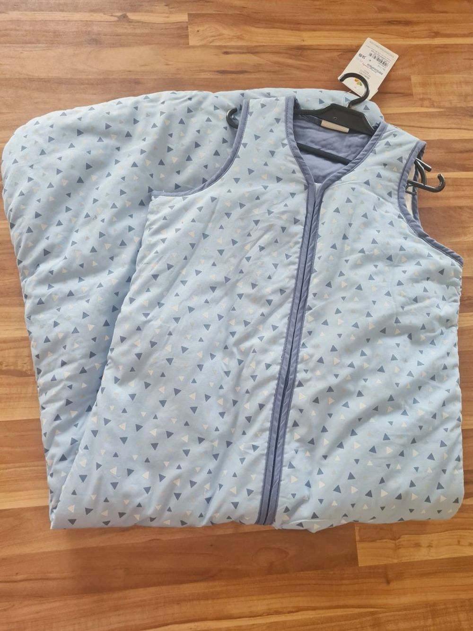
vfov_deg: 67.3
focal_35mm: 26
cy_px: 316
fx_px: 474
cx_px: 236
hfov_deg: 53.0
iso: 200
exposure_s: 1/50
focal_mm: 5.4
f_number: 1.8
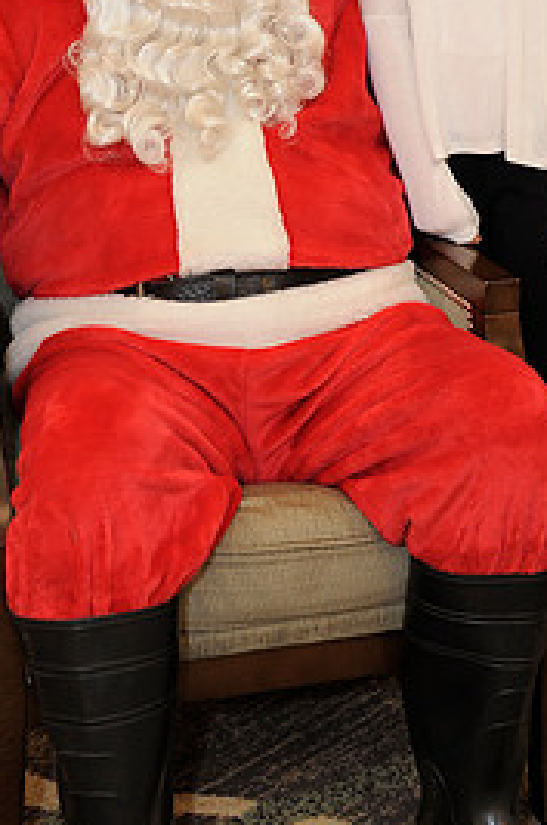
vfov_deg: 22.7
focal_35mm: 87
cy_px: 37
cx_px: 195
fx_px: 1990
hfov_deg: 15.6
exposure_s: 1/100
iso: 1600
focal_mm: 40
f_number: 4
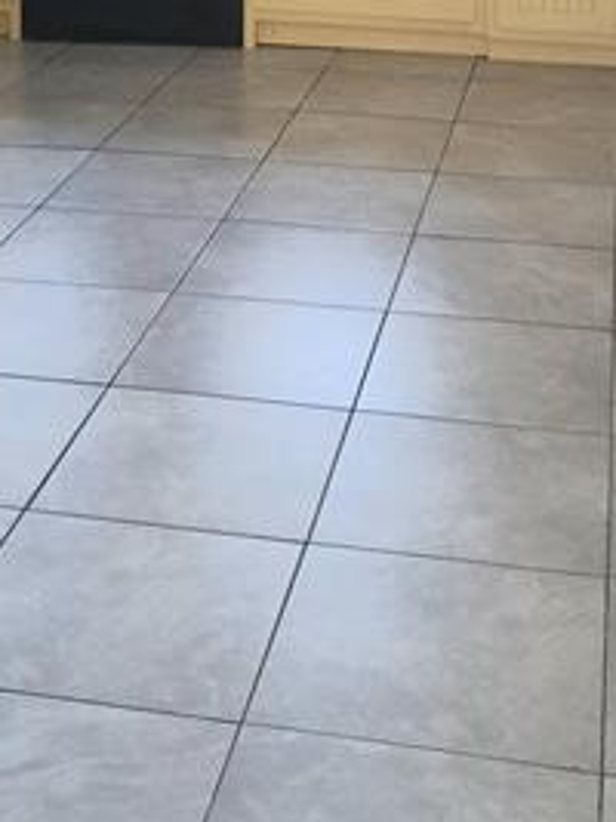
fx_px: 1638
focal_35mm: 69
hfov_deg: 21.3
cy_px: -249
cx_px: 271
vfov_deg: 24.5
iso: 125
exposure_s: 1/60.2
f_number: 1.8
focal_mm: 5.23
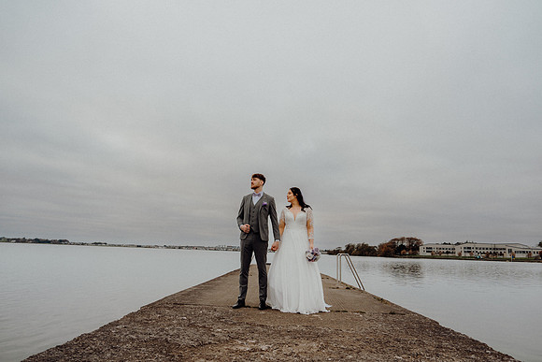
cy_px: 181
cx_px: 271
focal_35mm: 24
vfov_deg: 53.2
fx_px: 361
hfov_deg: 73.7
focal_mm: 24
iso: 160
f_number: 3.5
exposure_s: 1/200
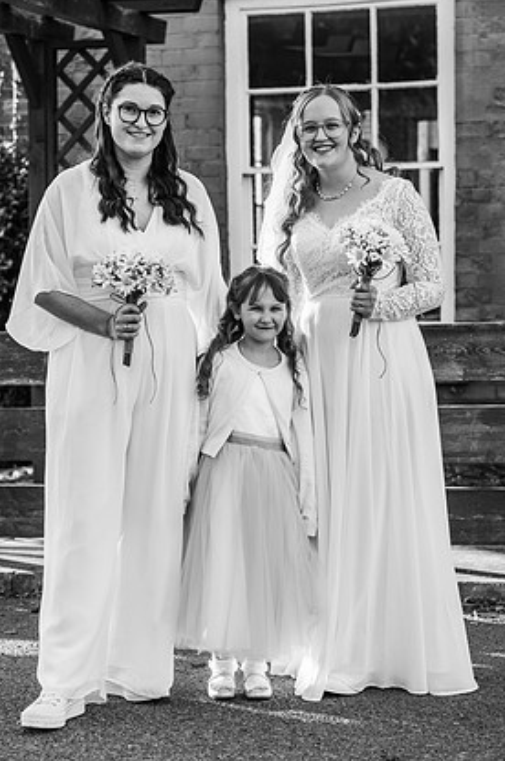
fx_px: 1942
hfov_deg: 14.8
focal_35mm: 92
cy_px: 384
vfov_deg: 22.2
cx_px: 244
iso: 100
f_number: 5
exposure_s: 1/200
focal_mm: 85
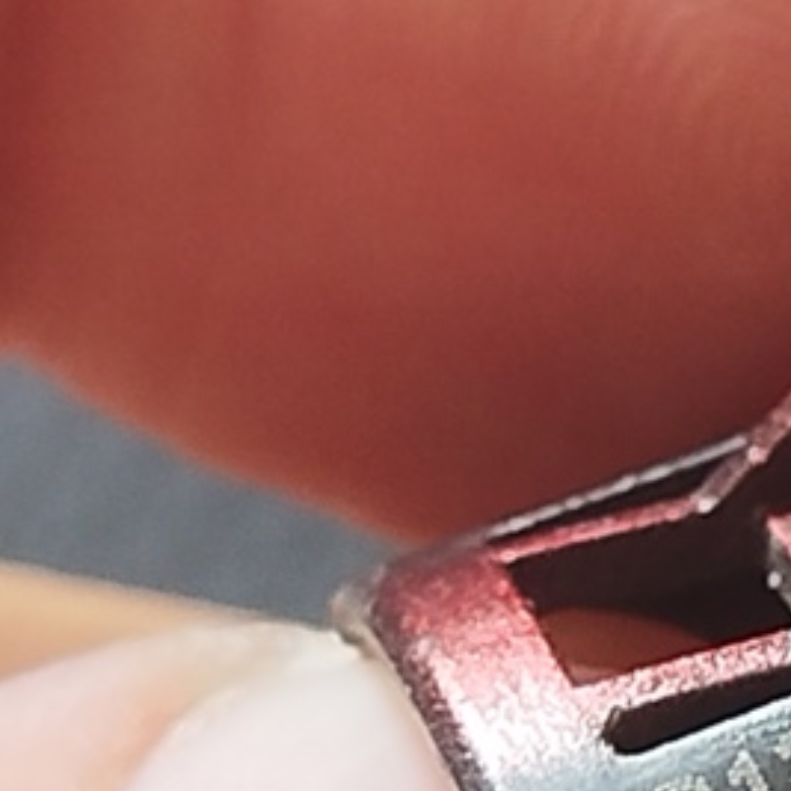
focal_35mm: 248
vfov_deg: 7.0
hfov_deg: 7.0
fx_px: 6411
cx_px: 824
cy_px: 643
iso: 320
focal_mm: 5.31
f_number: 1.7
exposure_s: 1/33
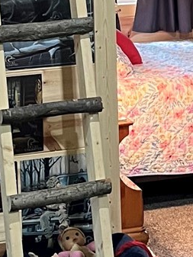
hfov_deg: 9.1
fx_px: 1174
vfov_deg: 12.1
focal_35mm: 158
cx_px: 326
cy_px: -75
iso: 500
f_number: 1.6
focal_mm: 5.1
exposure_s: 1/40
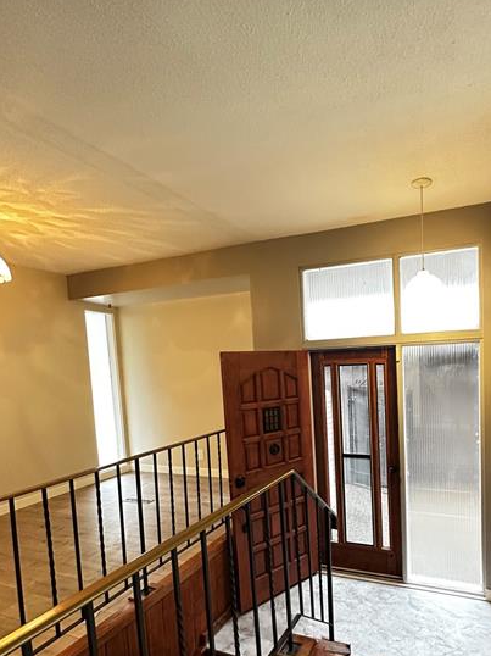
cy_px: 395
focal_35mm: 20
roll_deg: +1.8
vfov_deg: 80.8
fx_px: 379
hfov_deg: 64.2
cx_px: 328
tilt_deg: -4.0
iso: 500
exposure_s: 1/60
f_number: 2.2
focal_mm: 2.22
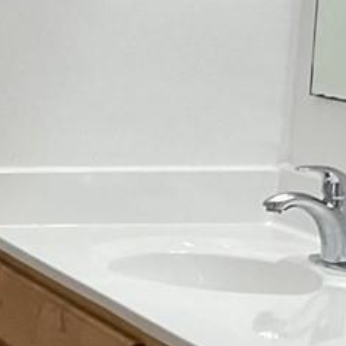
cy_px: 280
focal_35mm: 173
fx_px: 1956
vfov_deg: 10.1
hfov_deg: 9.2
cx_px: -437
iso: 50
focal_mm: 3
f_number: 1.8
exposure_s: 1/120
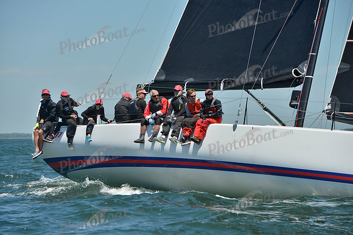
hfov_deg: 10.5
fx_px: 1912
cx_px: 176
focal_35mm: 195
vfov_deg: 7.0
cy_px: 118
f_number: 8
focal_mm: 195
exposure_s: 1/1250
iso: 280
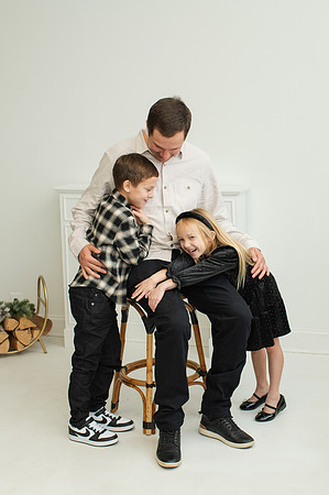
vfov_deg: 35.2
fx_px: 780
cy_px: 261
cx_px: 219
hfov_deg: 23.7
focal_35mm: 57
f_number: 3.5
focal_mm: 35
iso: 200
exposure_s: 1/200
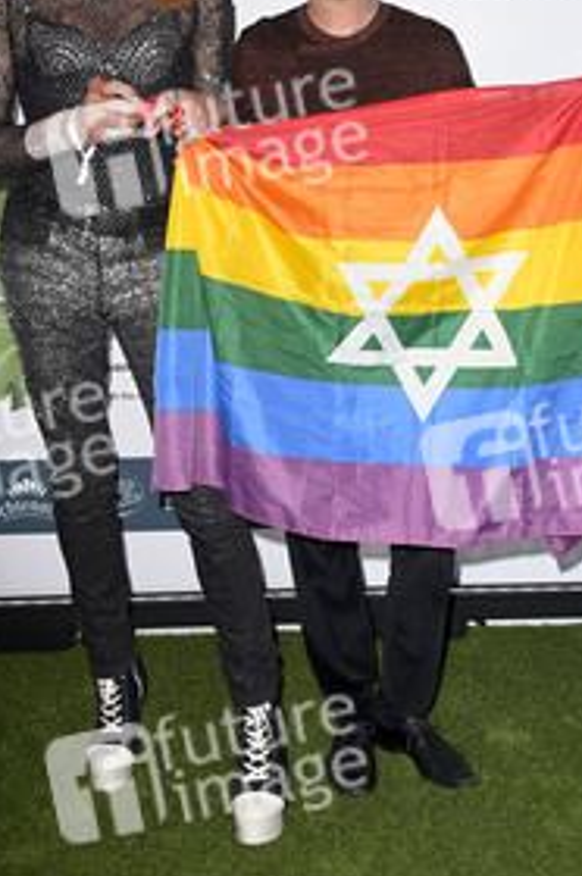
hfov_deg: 22.6
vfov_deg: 33.2
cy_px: 300
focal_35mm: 60
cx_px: 297
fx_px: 1458
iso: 640
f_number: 6.3
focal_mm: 42
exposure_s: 1/250
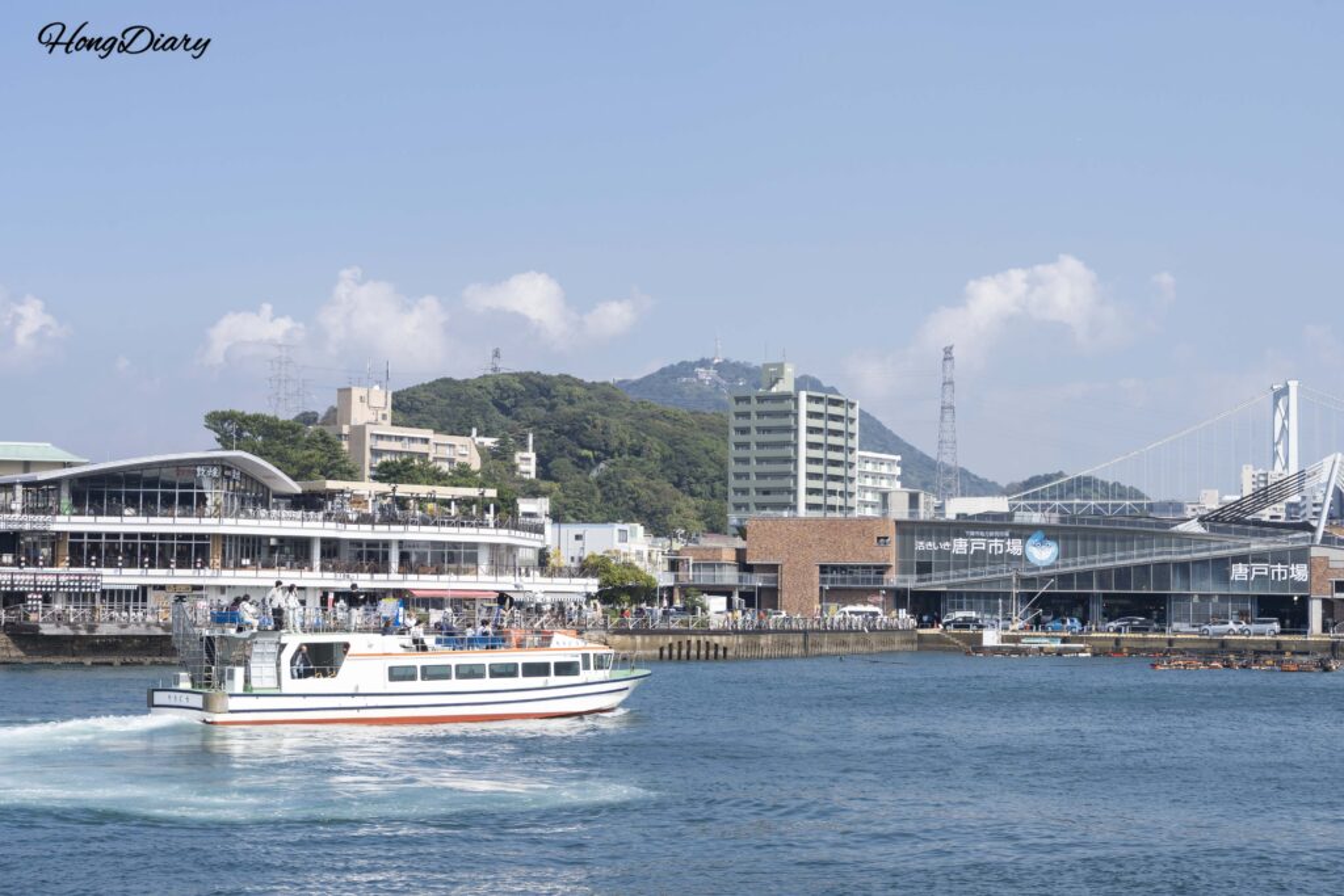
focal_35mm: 60
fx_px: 2240
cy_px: 448
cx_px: 672
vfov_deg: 22.6
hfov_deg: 33.4
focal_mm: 60
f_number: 11
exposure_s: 1/200
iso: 100
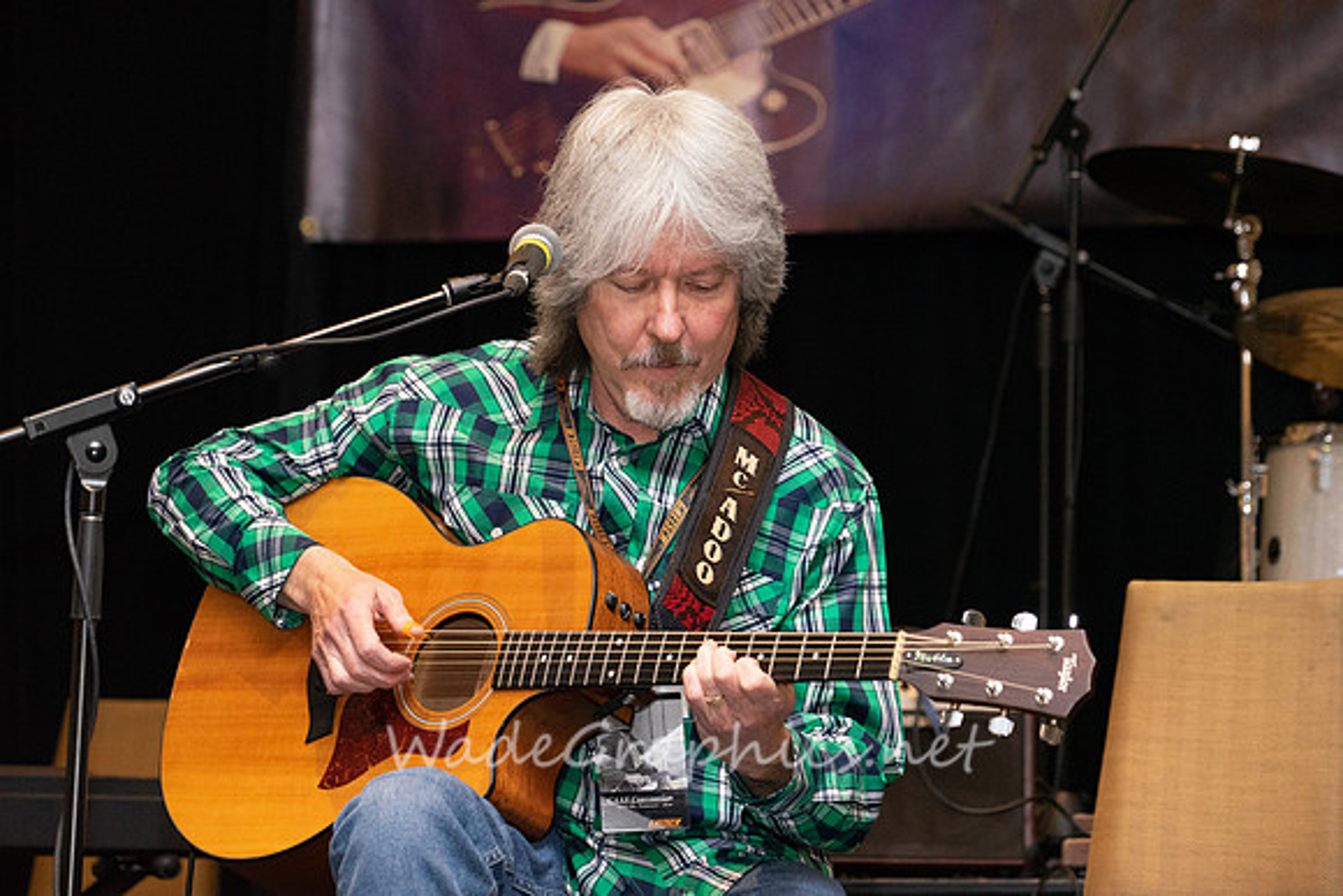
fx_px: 5597
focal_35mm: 150
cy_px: 448
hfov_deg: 13.7
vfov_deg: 9.2
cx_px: 672
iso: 4000
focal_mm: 150
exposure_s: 1/200
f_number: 6.3
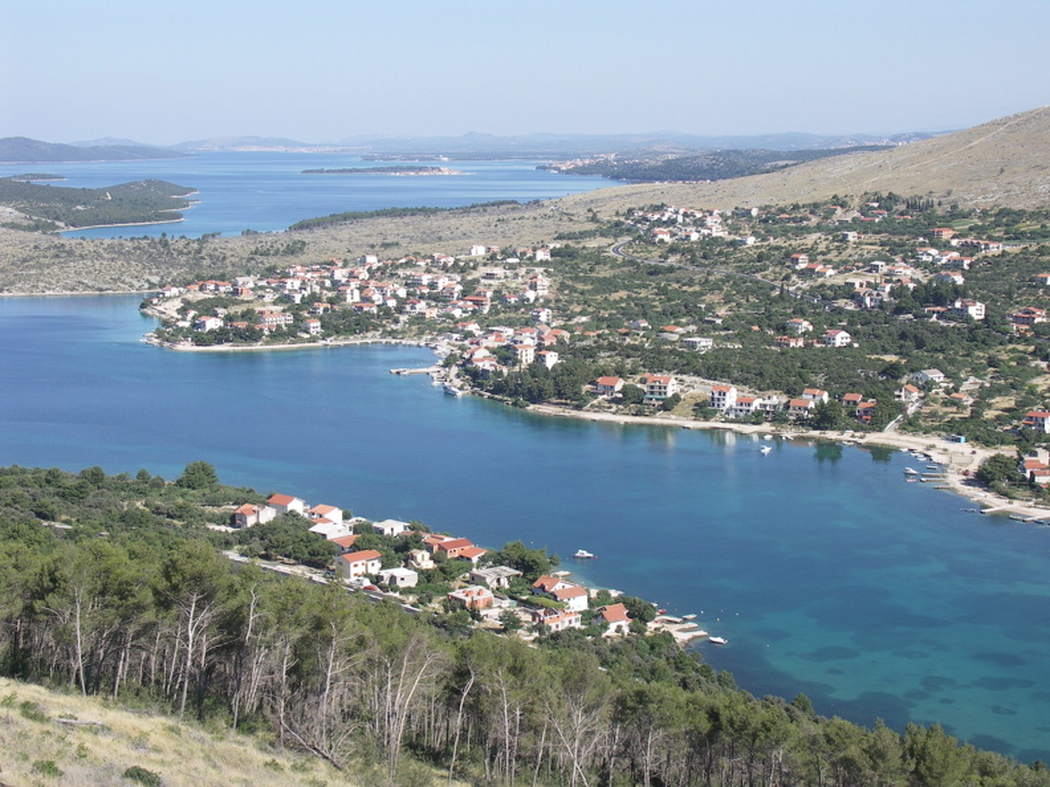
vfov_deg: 24.4
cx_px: 525
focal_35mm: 60
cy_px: 394
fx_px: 1820
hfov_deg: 32.2
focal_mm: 15.5
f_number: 5
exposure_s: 1/320
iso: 50
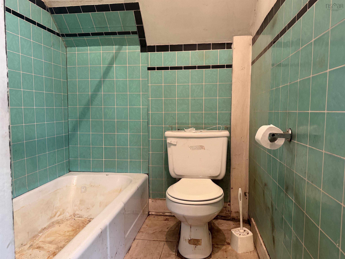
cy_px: 130
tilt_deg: -5.1
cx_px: 172
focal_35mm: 24
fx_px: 239
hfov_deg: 71.6
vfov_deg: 56.8
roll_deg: +0.4
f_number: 1.78
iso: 400
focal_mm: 6.76
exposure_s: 1/60
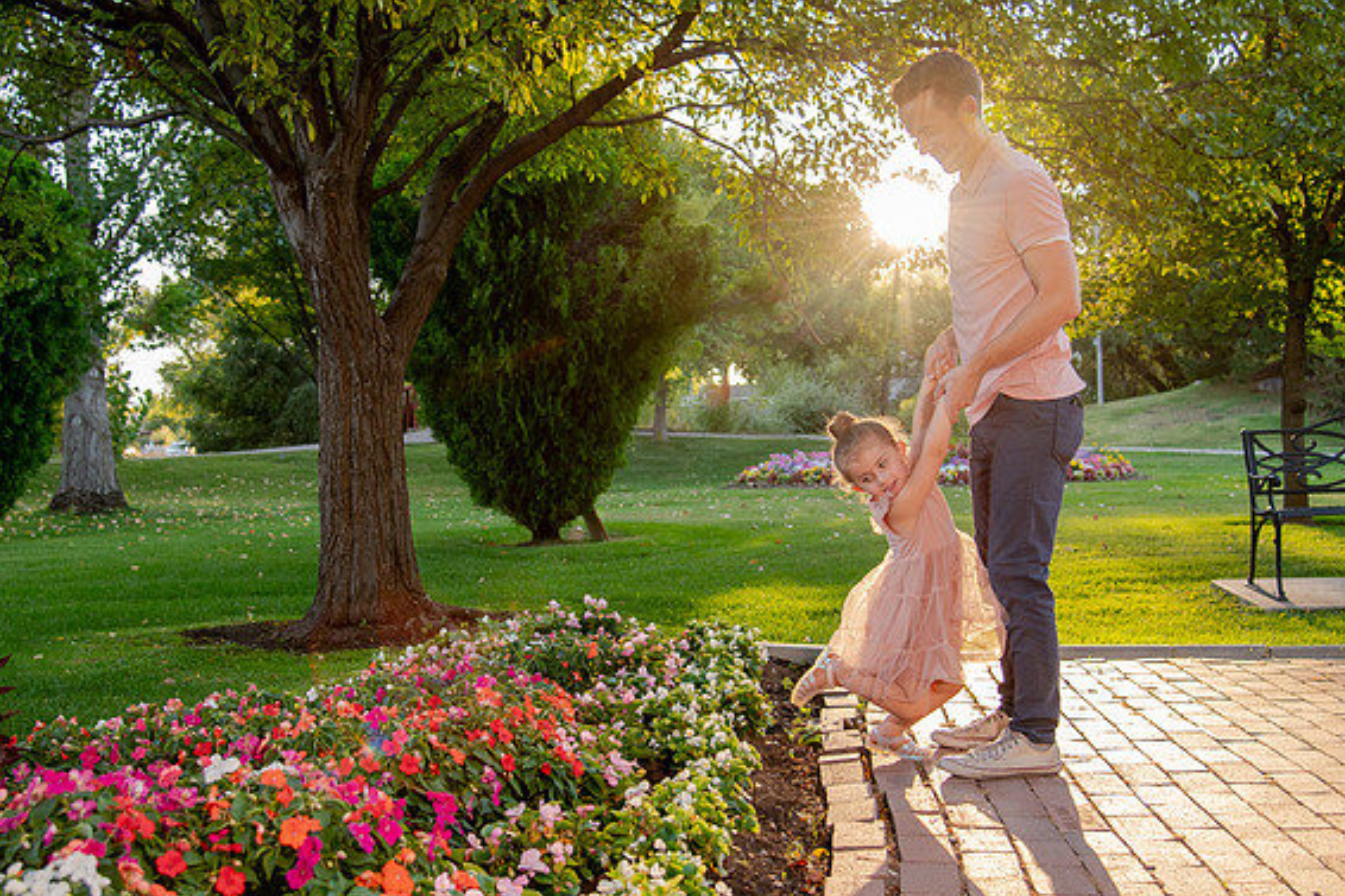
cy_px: 483
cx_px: 626
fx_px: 1569
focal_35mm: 42
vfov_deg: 31.9
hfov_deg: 46.4
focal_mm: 32
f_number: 4
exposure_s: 1/400
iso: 640
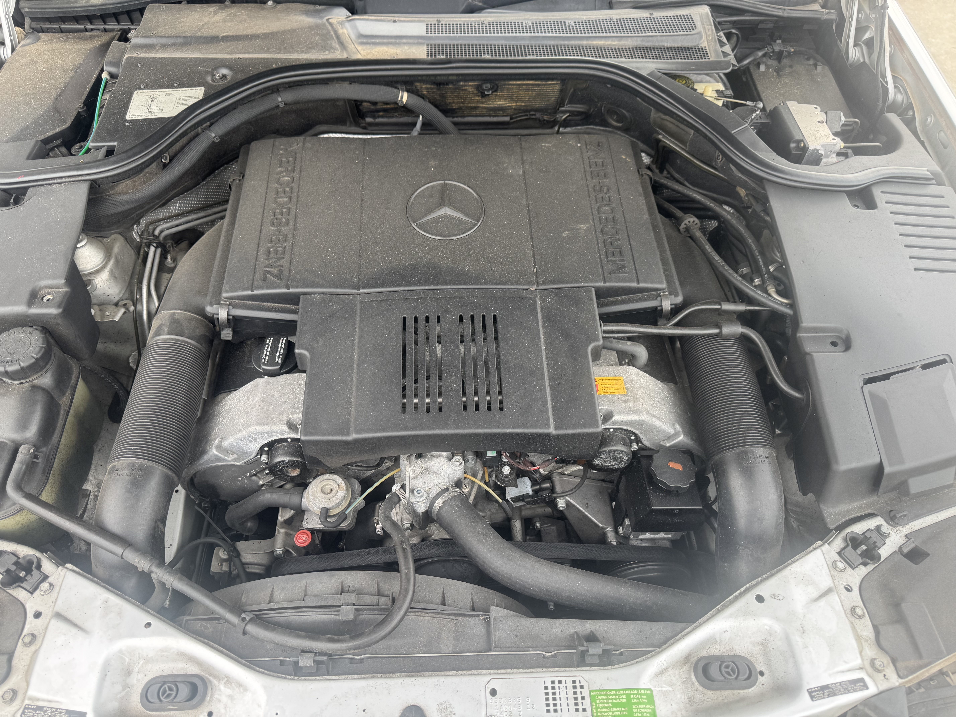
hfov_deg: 71.6
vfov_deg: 56.8
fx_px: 663
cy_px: 358
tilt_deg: -52.2
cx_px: 478
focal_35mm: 24
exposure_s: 1/170
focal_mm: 6.76
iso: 80
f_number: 1.78
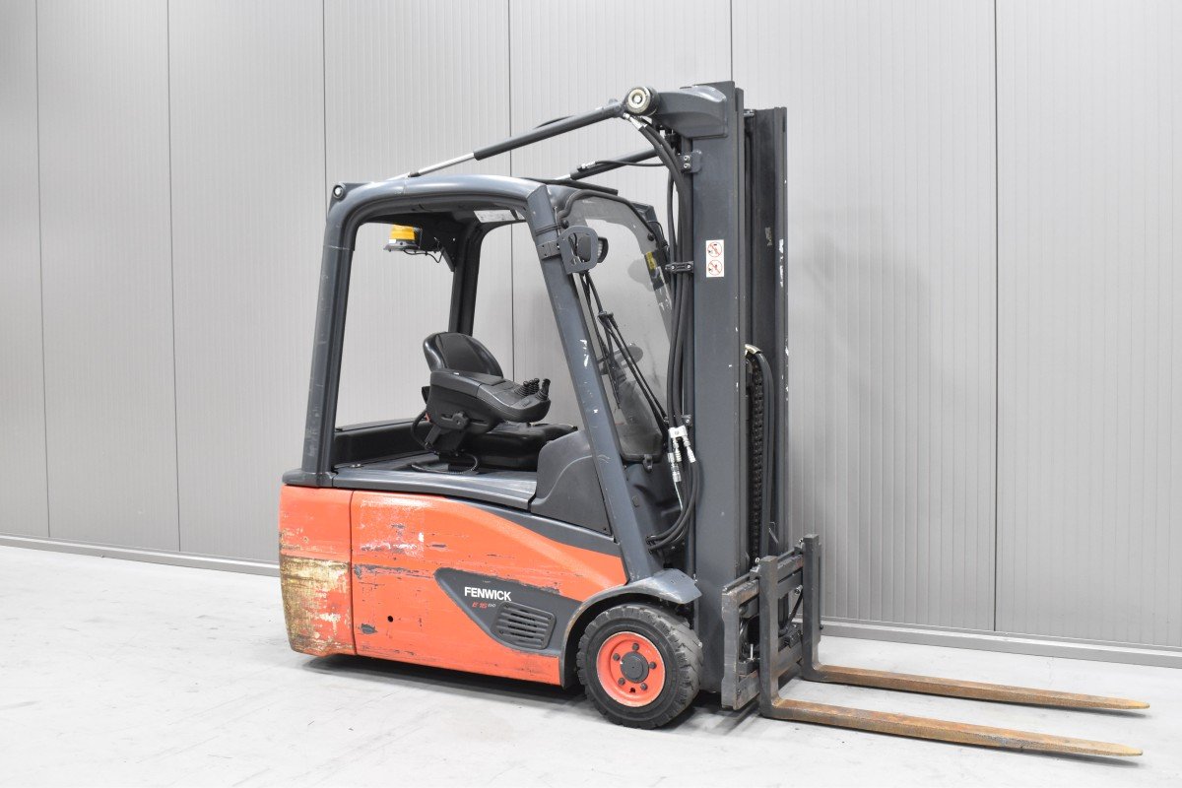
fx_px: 1182
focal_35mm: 36
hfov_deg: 53.1
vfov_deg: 36.9
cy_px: 394
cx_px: 591
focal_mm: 24
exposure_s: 1/15
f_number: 6.3
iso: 1600
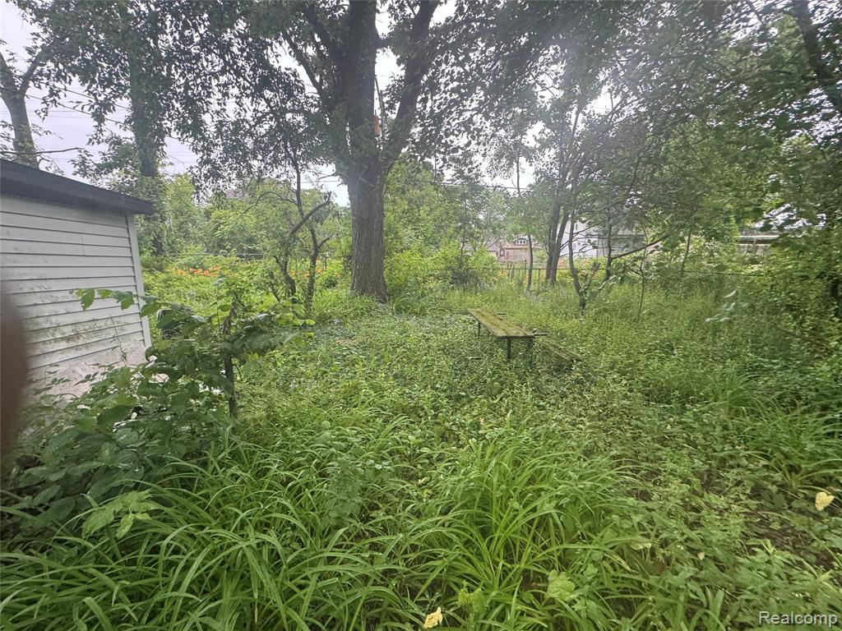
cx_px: 421
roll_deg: +0.4
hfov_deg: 102.1
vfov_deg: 85.7
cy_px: 316
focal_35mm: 14
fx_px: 341
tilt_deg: -8.8
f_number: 2.2
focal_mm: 2.22
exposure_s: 1/99
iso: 125
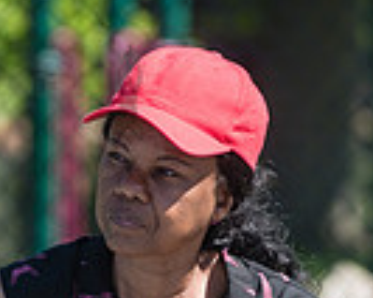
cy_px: 364
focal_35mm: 652
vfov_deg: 2.4
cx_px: 114
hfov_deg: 3.0
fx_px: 7187
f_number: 3.5
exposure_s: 1/1250
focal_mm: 155
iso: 200
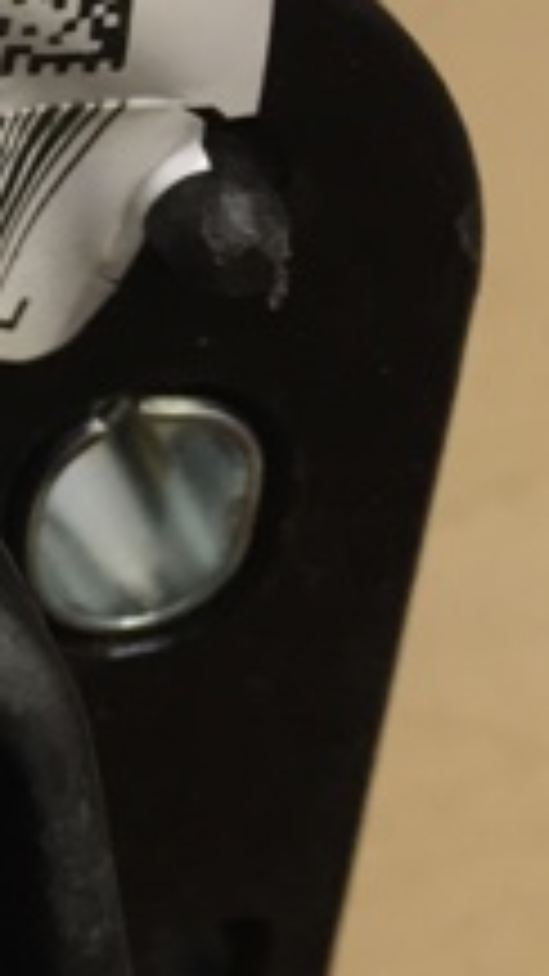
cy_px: 337
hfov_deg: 10.8
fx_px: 2408
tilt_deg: -31.7
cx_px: -837
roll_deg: +7.6
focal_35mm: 93
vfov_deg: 22.8
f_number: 2.2
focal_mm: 4.15
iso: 32
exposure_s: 1/33
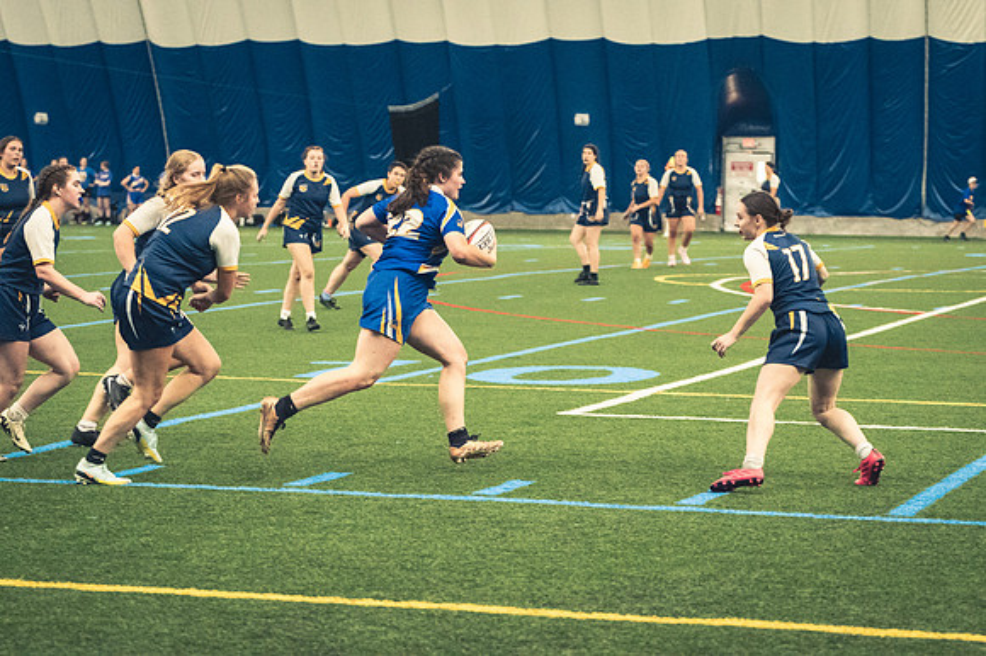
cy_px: 328
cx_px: 493
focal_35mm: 105
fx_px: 2874
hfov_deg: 19.5
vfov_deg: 13.0
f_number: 2.8
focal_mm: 70
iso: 12800
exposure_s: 1/500
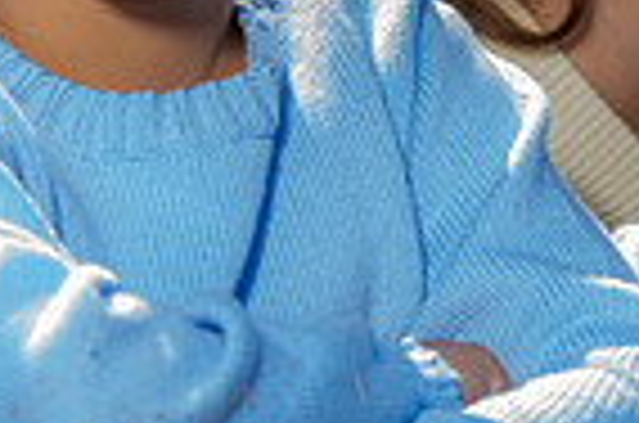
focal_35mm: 430
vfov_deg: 3.2
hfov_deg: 4.8
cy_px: -9
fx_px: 7615
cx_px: 526
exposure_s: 1/250
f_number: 5
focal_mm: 105
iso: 50
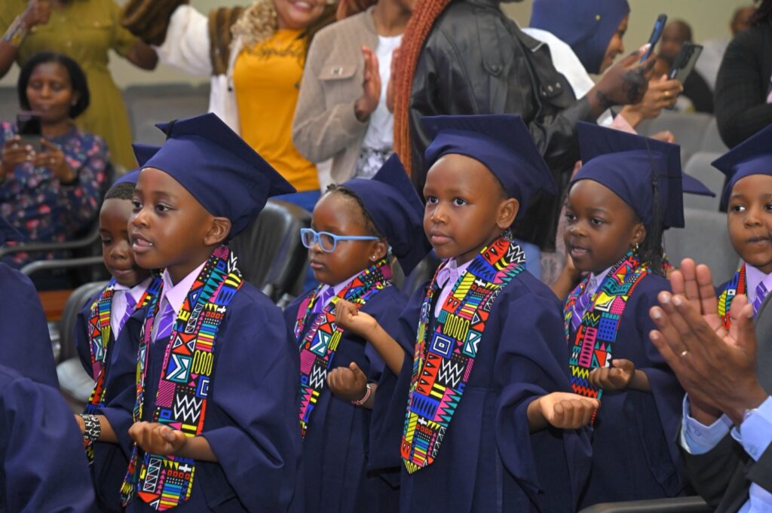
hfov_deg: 19.5
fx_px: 2250
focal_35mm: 105
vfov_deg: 13.0
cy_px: 256
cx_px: 386
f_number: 5.6
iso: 5000
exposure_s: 1/160
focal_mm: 105
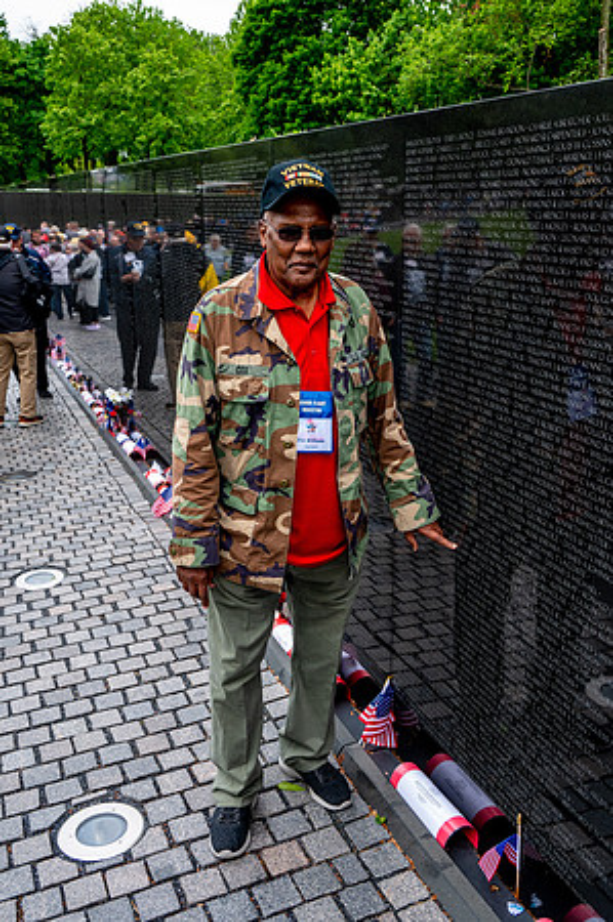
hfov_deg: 39.9
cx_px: 306
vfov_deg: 57.3
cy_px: 461
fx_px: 845
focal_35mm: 33
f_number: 8
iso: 1100
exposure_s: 1/640
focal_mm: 33
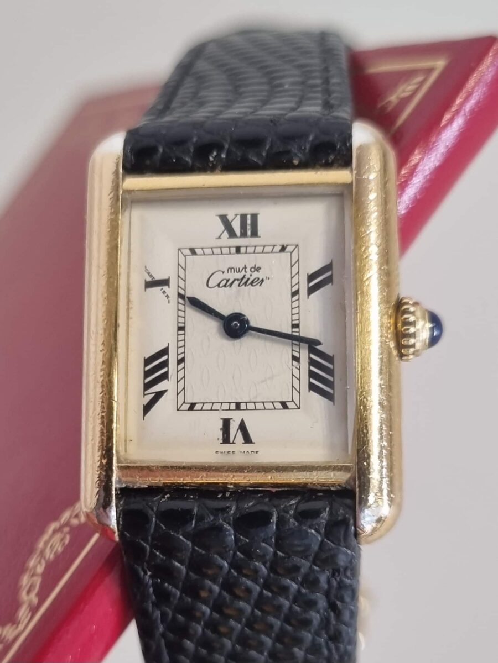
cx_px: 249
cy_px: 332
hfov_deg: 53.1
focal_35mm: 26
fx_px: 499
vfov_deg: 67.3
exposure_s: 1/100
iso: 100
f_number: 1.8
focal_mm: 5.4
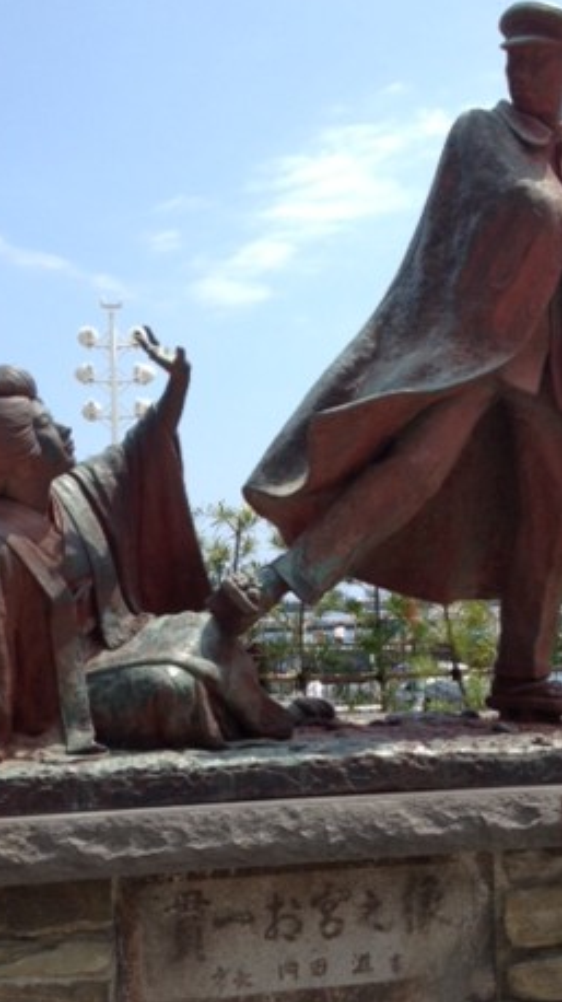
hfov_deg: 23.9
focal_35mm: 50
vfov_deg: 41.2
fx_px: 1327
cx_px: 289
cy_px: 575
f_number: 2.4
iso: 50
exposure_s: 1/1227
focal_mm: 4.28
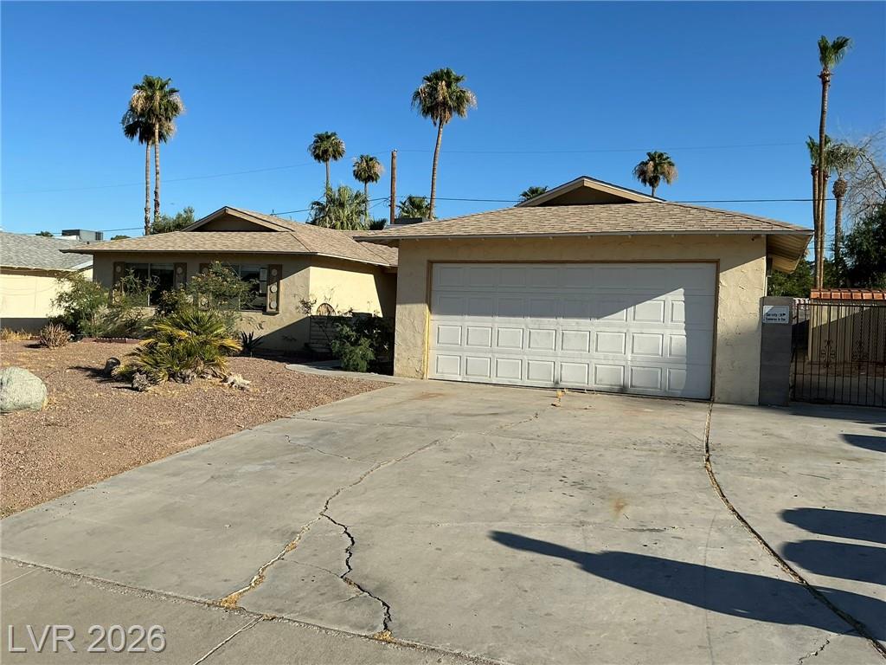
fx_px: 717
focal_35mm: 28
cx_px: 443
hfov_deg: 63.4
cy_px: 332
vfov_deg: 49.7
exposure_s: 1/2320
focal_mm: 3
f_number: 1.8
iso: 25
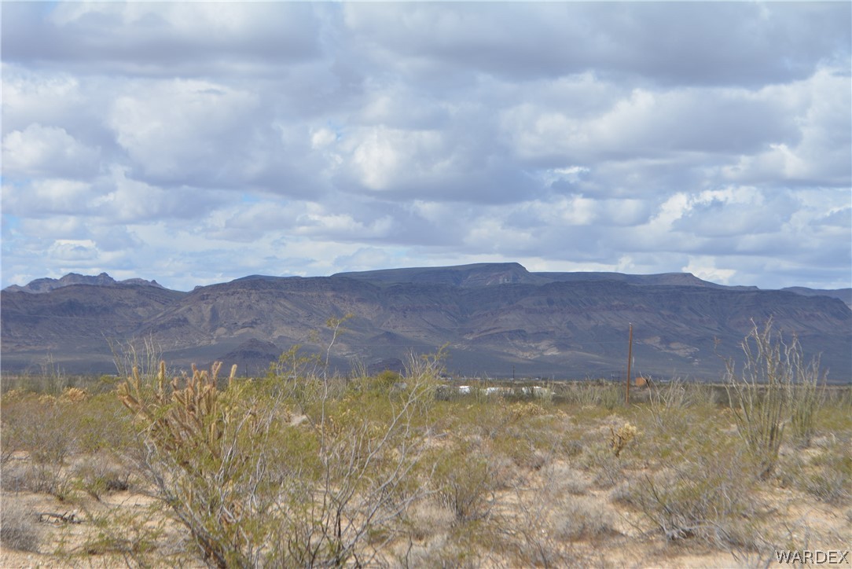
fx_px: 1953
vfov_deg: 16.6
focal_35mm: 82
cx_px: 426
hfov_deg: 24.6
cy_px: 284
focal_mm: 55
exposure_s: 1/320
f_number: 9
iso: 100
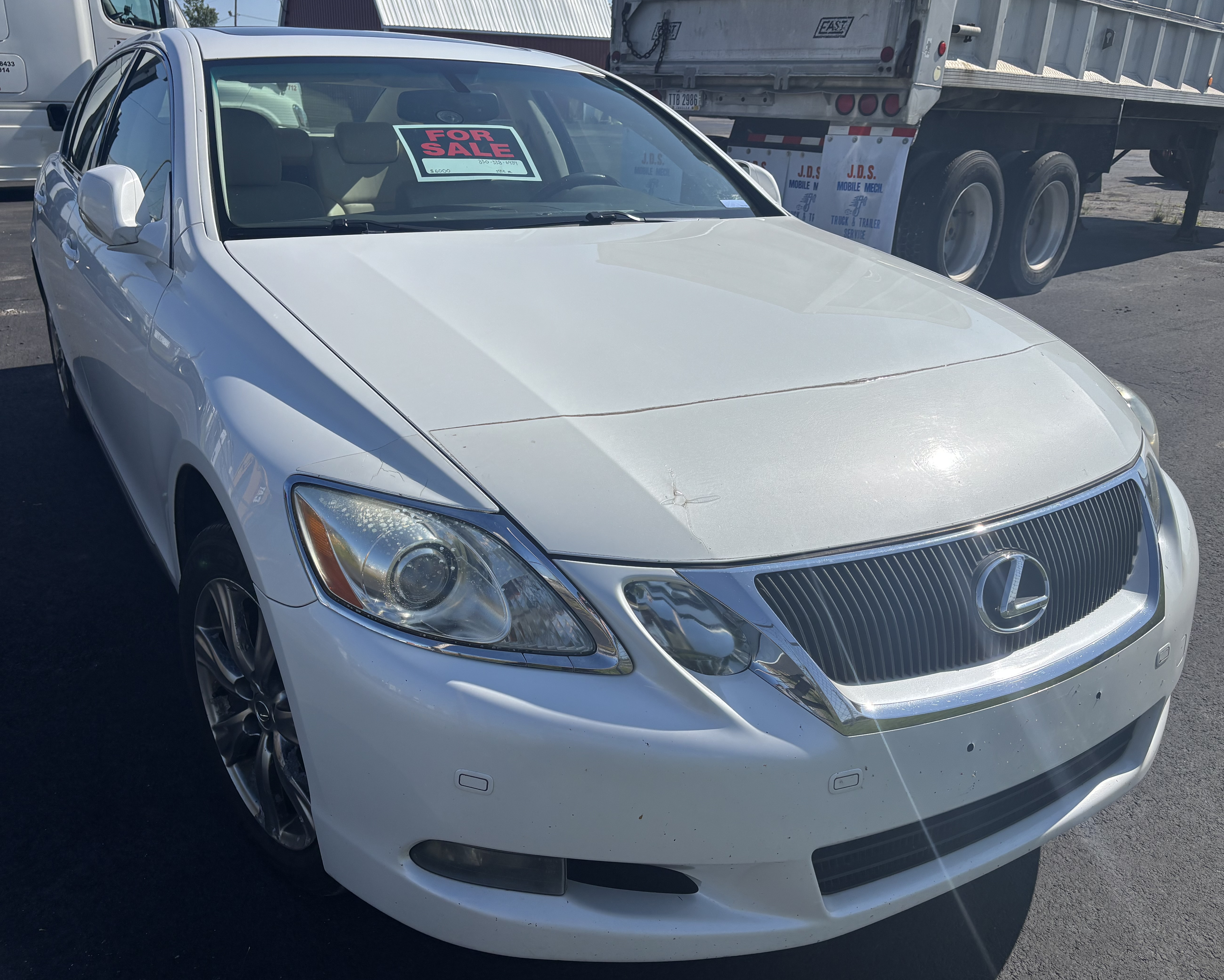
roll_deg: -0.4
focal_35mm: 28
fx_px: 1014
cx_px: 576
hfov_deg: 62.2
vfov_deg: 51.5
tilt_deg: -22.0
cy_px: 501
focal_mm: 5.96
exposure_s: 1/7194
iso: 50
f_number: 1.6
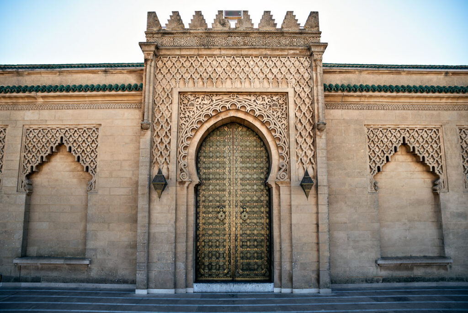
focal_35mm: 24
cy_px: 156
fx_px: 312
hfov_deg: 73.7
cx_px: 234
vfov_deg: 53.2
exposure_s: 1/250
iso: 100
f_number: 3.2
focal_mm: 24
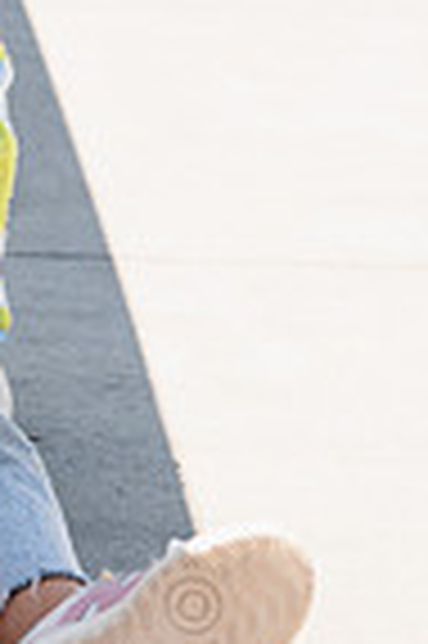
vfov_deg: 12.7
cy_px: -194
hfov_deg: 8.6
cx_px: -151
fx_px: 2806
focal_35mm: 157
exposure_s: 1/1000
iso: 160
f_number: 3.5
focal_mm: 50
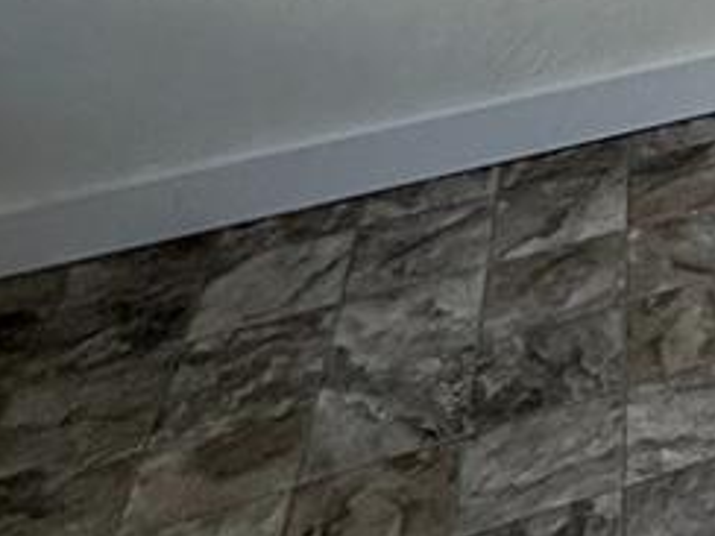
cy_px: -682
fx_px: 1776
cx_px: 1525
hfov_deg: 16.1
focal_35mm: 86
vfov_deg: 13.4
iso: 160
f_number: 2.2
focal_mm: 2.22
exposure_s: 1/99
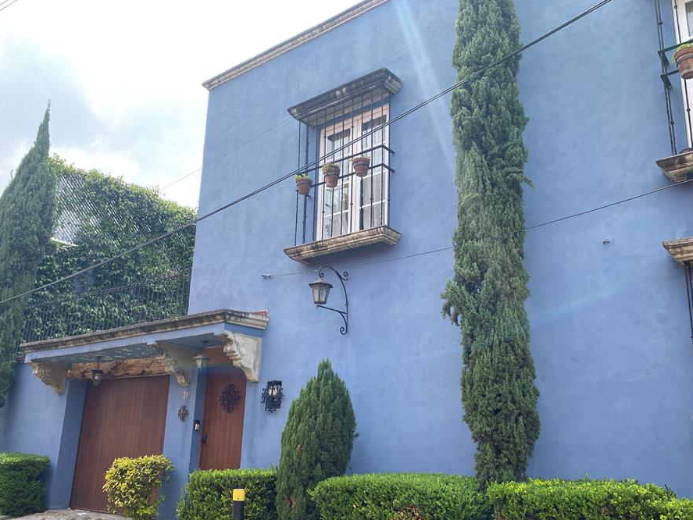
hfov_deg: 59.8
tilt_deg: +13.6
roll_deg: -1.2
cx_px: 390
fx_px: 601
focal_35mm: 30
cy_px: 294
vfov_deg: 46.7
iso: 32
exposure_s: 1/719
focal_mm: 4.25
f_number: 1.8
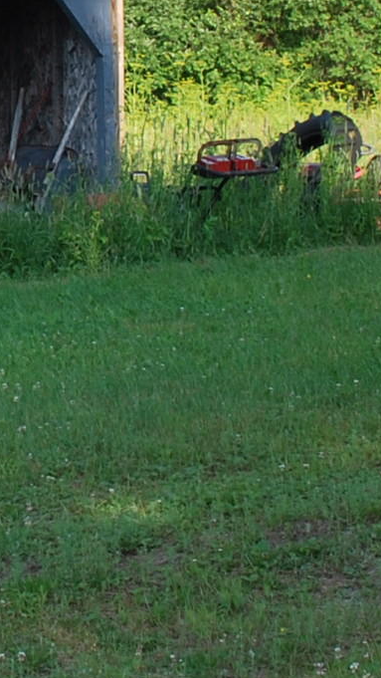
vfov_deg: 15.7
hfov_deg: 8.9
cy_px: 18
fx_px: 2407
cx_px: -173
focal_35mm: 134
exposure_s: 1/200
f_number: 6.3
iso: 100
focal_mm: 20
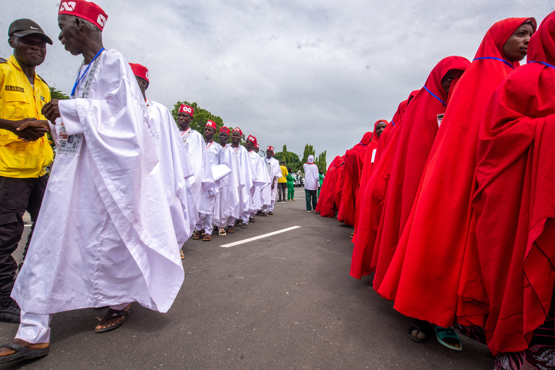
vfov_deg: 67.4
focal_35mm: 18
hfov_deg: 90.0
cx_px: 278
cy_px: 185
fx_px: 278
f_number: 11
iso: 100
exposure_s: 1/160
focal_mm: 18
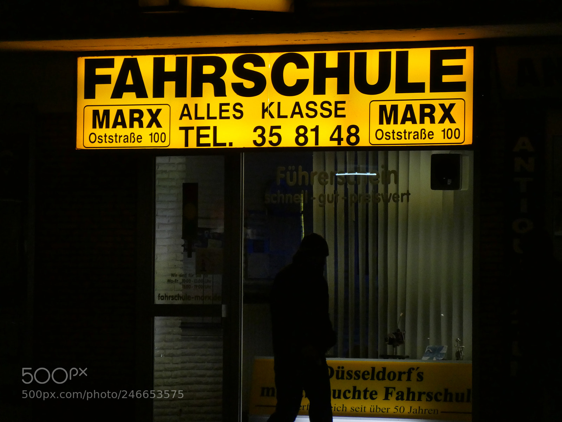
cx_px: 281
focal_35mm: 280
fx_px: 4546
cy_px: 211
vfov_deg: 5.3
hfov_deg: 7.1
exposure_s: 1/320
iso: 2500
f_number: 5.6
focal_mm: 140
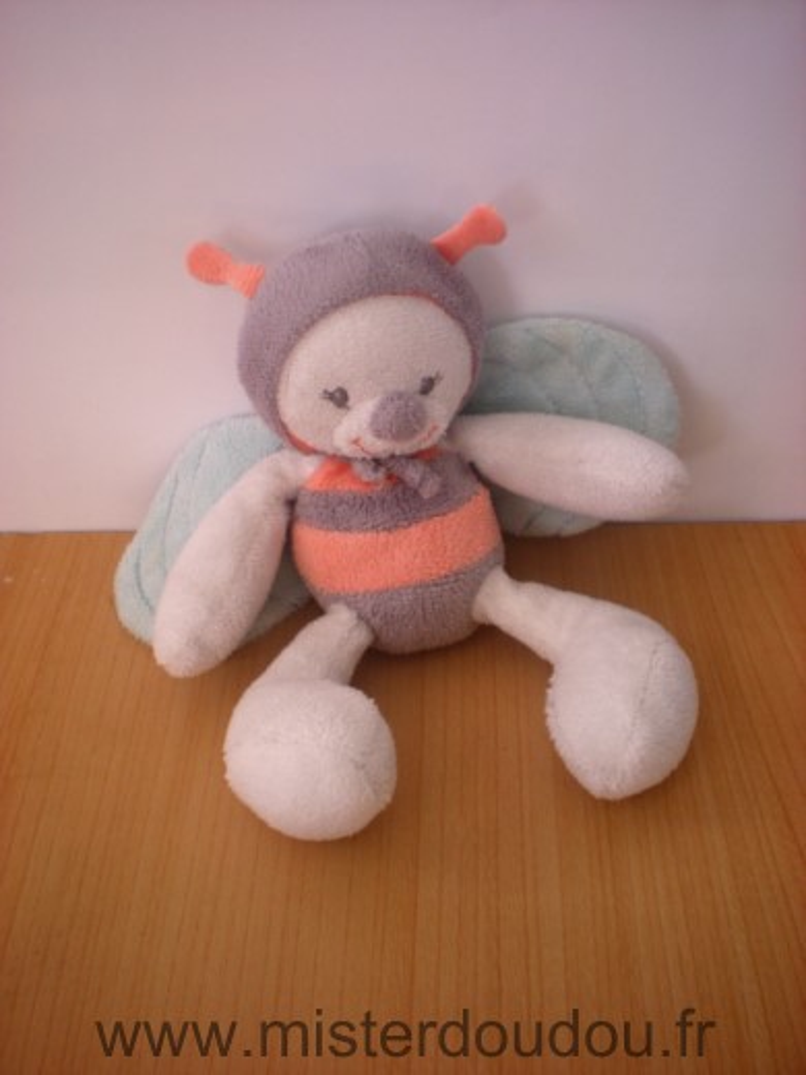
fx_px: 1180
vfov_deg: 49.0
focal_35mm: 38
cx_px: 403
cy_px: 538
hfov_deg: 37.7
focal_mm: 6.3
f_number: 3.1
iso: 80
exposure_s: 1/59.5
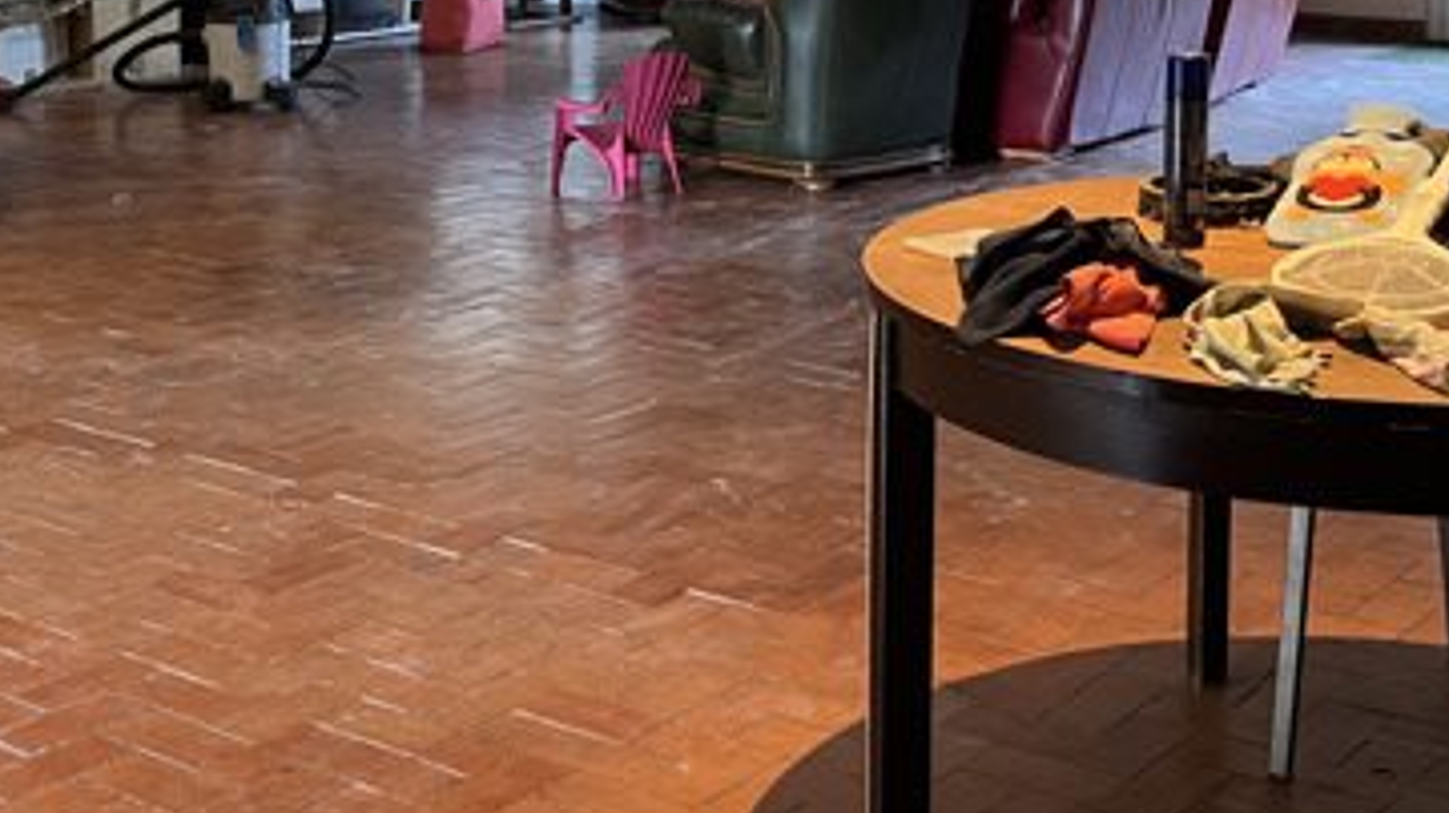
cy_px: 48
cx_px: 817
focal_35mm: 63
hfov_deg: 33.3
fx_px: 2419
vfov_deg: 18.7
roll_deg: -0.4
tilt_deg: -7.9
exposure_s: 1/50
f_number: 1.6
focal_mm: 5.1
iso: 400
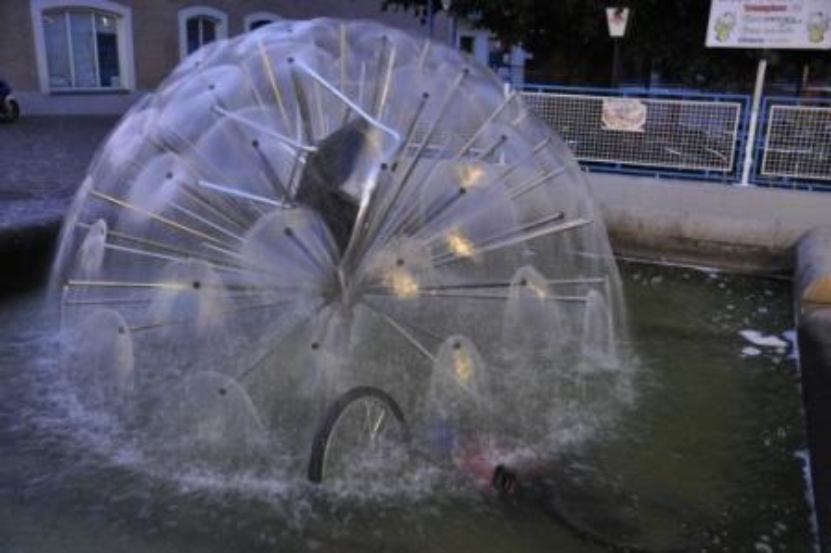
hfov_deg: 51.3
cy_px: 276
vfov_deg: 35.4
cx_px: 416
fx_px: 865
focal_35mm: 38
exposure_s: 1/6
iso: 1600
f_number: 4
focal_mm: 25
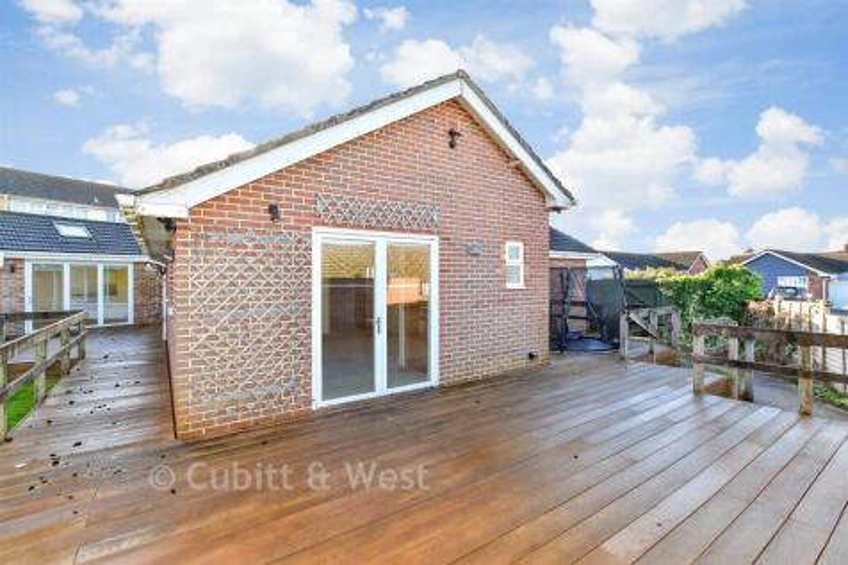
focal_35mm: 15
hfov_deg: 100.4
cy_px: 282
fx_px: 353
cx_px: 424
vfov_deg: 77.3
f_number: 8
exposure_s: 1/125
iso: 500
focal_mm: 10
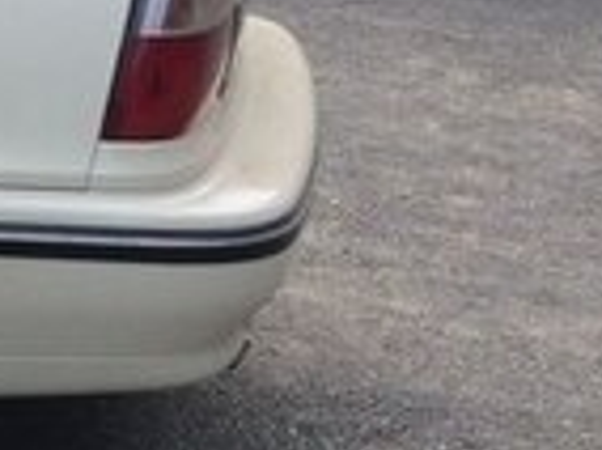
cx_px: -733
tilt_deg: -16.7
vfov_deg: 10.9
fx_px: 2344
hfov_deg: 12.3
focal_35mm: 135
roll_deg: -0.1
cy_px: 261
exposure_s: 1/595
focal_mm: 4.15
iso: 32
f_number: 2.2
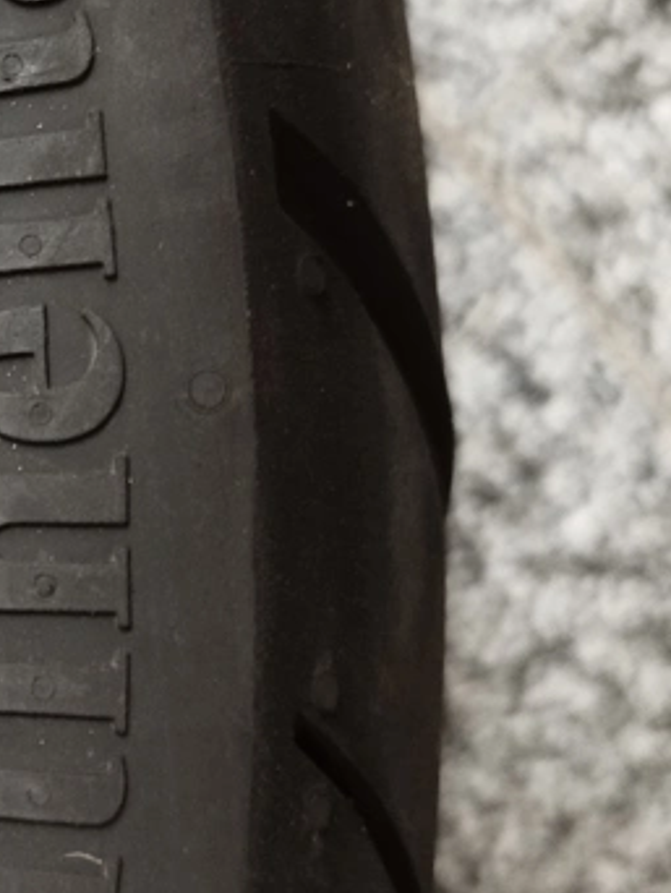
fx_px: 1884
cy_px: 319
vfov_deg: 26.5
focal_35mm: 73
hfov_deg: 18.8
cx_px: -188
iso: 920
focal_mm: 5.95
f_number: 1.89
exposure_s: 1/25
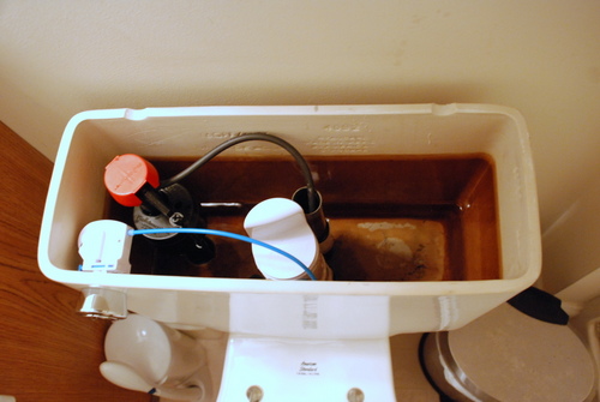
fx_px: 551
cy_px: 201
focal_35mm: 33
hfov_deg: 57.2
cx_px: 300
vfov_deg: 40.1
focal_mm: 22
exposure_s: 1/10
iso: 1600
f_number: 3.8
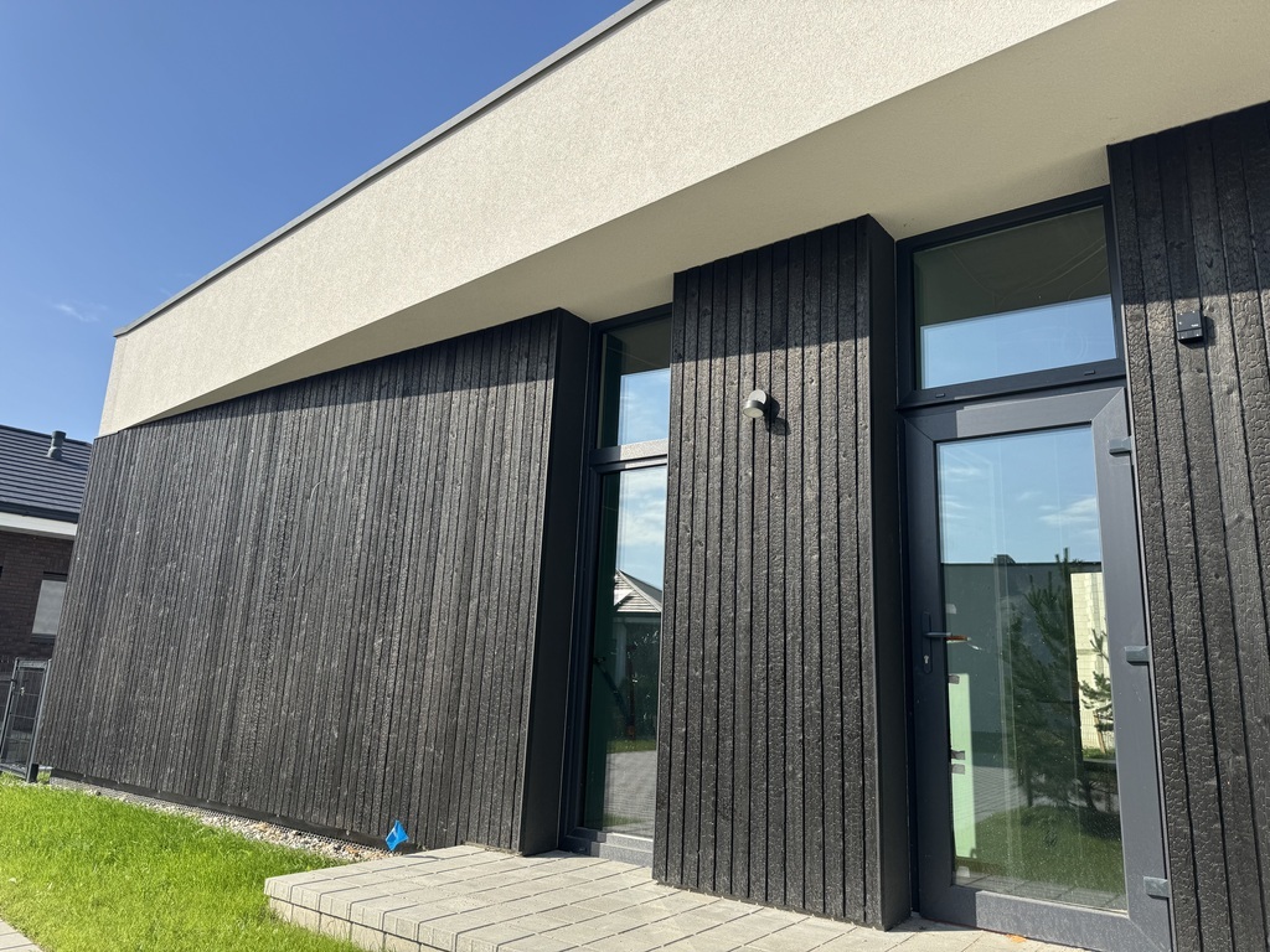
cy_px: 476
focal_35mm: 24
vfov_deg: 56.8
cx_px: 635
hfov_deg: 71.6
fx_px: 881
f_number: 1.78
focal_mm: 6.76
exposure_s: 1/3413
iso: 80
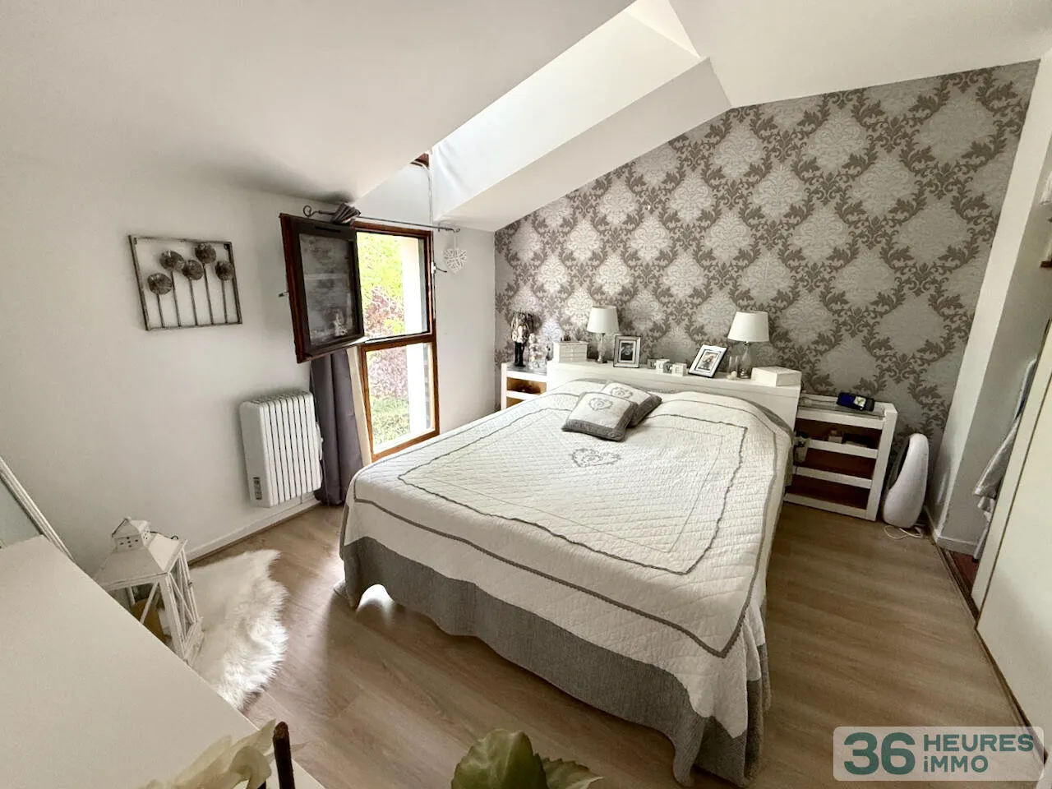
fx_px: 425
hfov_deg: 102.1
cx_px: 526
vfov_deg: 85.7
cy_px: 394
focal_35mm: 14
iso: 320
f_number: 2.2
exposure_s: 1/99
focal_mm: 2.22
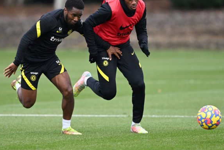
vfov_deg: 2.6
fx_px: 3260
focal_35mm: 524
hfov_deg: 3.9
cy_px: 57
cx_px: 106
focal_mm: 400
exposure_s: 1/2000
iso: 800
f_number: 2.8
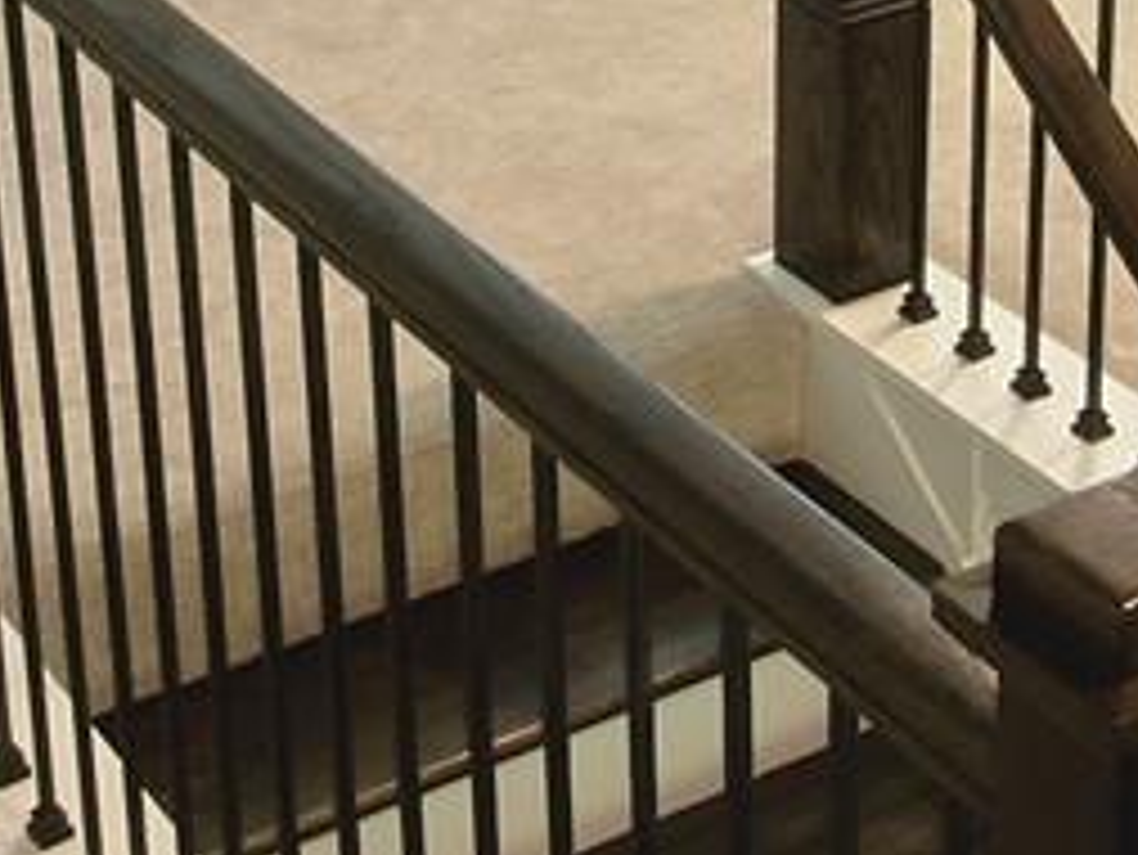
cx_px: 571
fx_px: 3190
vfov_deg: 14.5
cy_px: -338
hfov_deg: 20.2
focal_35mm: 97
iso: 250
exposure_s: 1/15
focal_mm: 4.39
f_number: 2.8
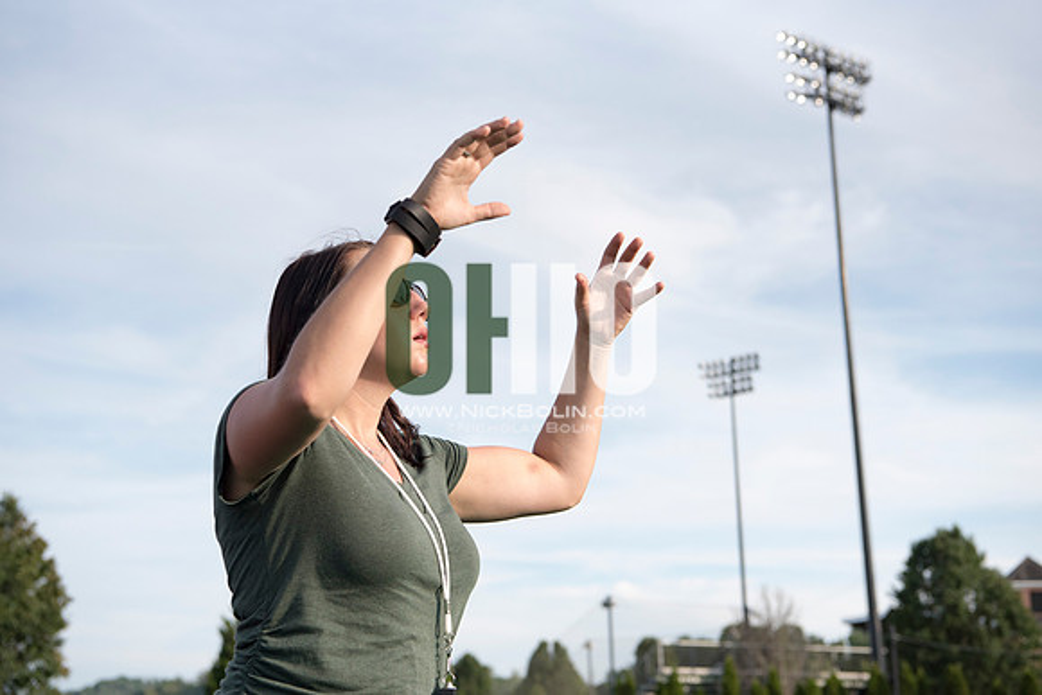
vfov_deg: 24.2
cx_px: 521
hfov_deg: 35.6
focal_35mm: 56
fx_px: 1621
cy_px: 348
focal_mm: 56
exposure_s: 1/3200
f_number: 5.6
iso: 800
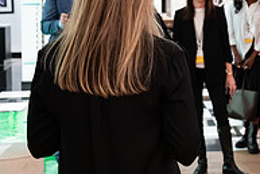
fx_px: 687
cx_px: 299
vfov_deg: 14.3
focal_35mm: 95
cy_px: 17
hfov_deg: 20.3
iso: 1600
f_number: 3.2
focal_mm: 29
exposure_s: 1/160
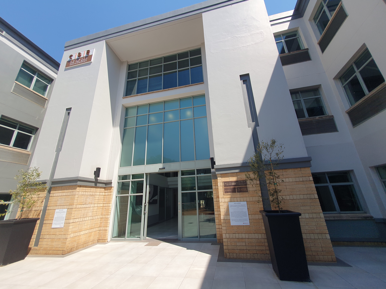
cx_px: 193
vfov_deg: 89.9
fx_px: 145
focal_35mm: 13
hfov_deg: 106.2
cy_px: 144
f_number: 2.2
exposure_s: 1/858
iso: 50
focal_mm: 1.8
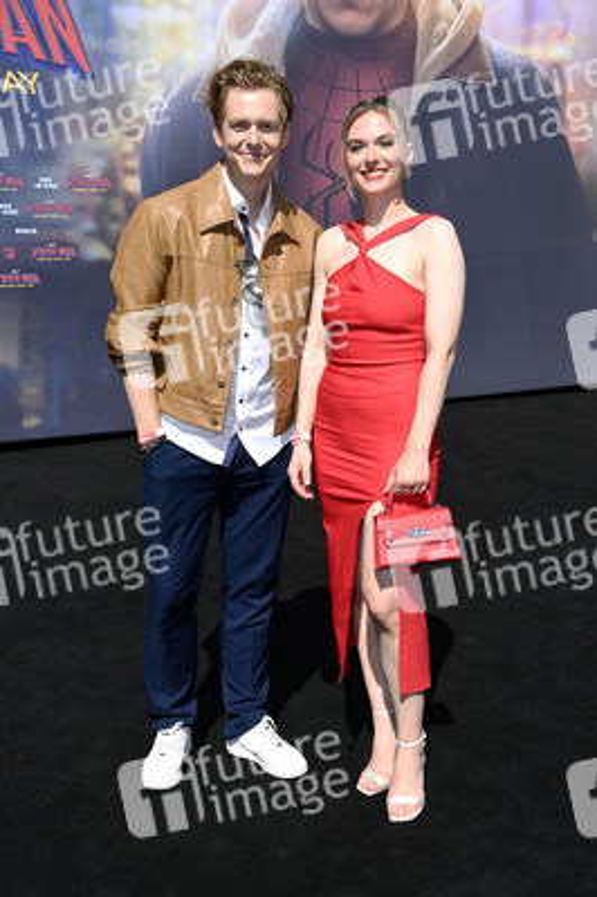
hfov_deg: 29.8
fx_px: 1121
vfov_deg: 43.6
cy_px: 448
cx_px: 298
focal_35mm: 45
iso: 400
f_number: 7.1
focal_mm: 45
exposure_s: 1/250
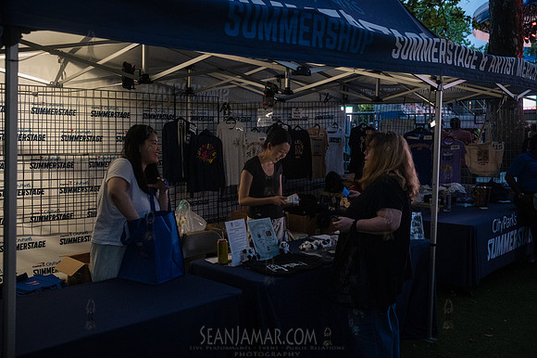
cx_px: 268
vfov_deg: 37.8
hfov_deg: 54.5
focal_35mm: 35
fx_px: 522
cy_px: 179
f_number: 4
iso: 8000
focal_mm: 35
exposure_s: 1/400
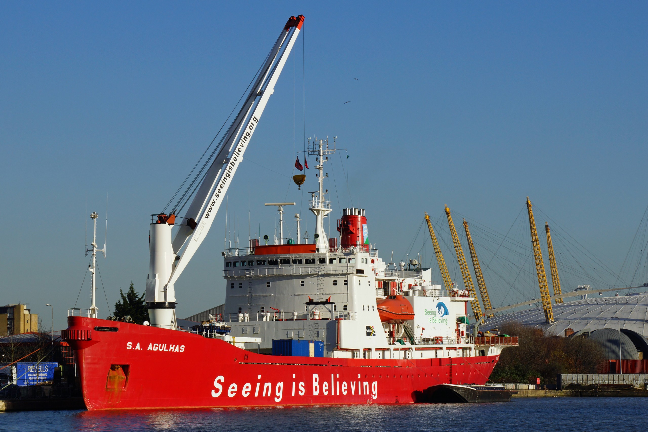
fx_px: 2025
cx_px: 324
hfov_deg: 18.2
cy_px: 216
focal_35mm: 112
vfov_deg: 12.2
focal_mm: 75
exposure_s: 1/200
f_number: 13
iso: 100
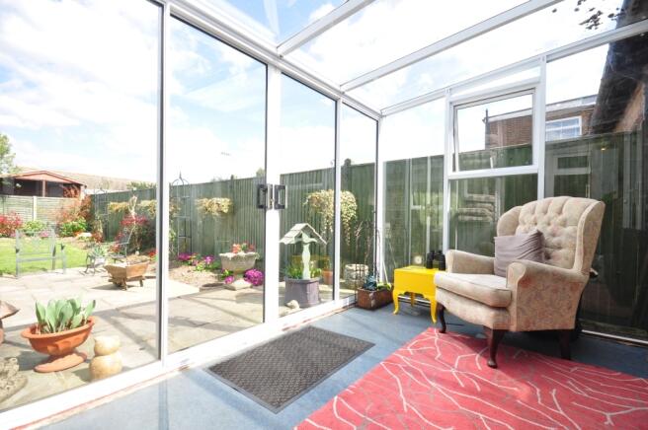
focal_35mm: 16
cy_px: 215
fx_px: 297
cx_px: 324
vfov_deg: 71.9
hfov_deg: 95.0
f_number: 11
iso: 200
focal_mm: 11
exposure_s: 1/40
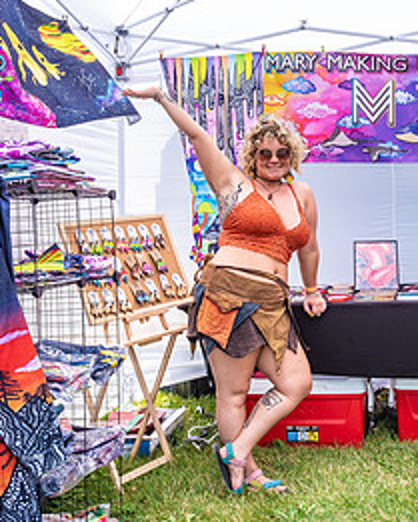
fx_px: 773
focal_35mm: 50
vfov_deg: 37.1
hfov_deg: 29.4
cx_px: 346
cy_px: 191
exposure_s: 1/250
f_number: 5.6
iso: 100
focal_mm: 24
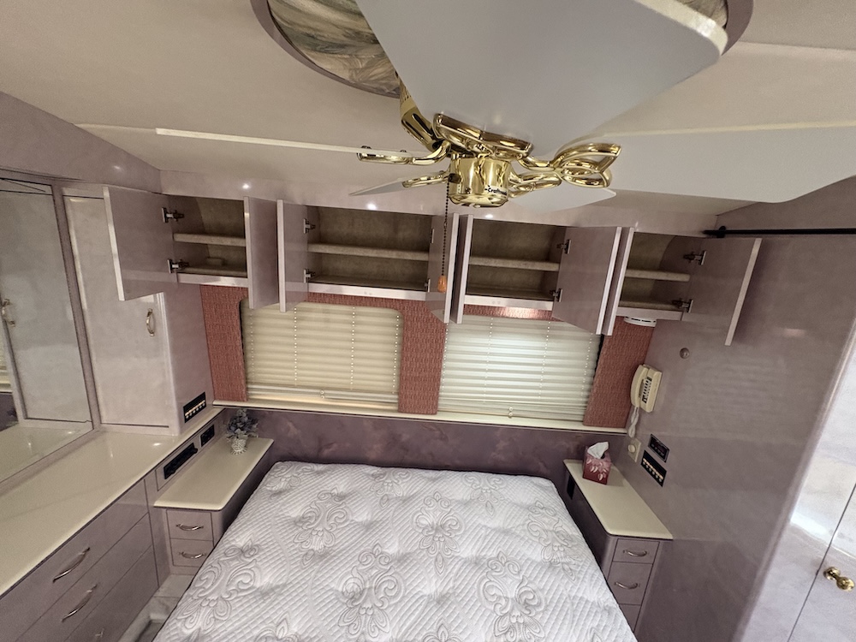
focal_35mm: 14
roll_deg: -2.1
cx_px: 428
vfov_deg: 85.7
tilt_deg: -12.7
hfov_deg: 102.1
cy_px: 321
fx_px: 346
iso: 500
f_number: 2.2
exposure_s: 1/60
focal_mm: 2.22
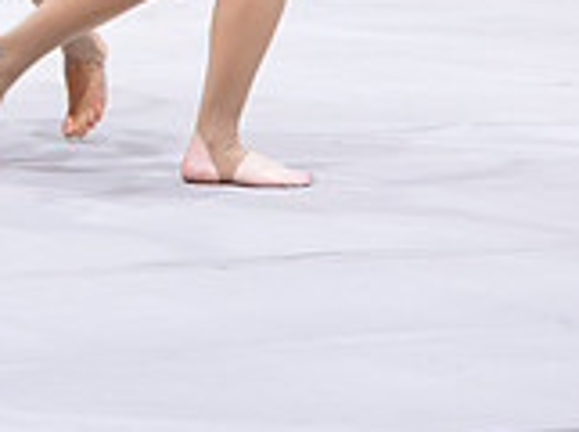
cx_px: 74
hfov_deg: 6.7
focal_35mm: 296
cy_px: -364
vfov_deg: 4.9
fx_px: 4940
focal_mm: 110
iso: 4000
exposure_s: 1/250
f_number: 2.8
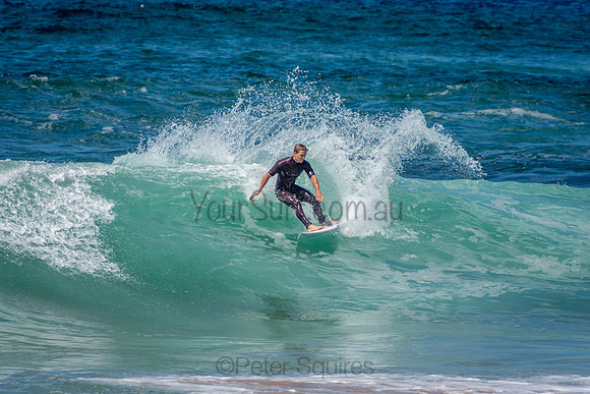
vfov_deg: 2.3
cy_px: 197
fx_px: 9835
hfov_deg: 3.4
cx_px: 295
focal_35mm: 600
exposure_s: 1/2000
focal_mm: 400
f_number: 5.6
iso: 280
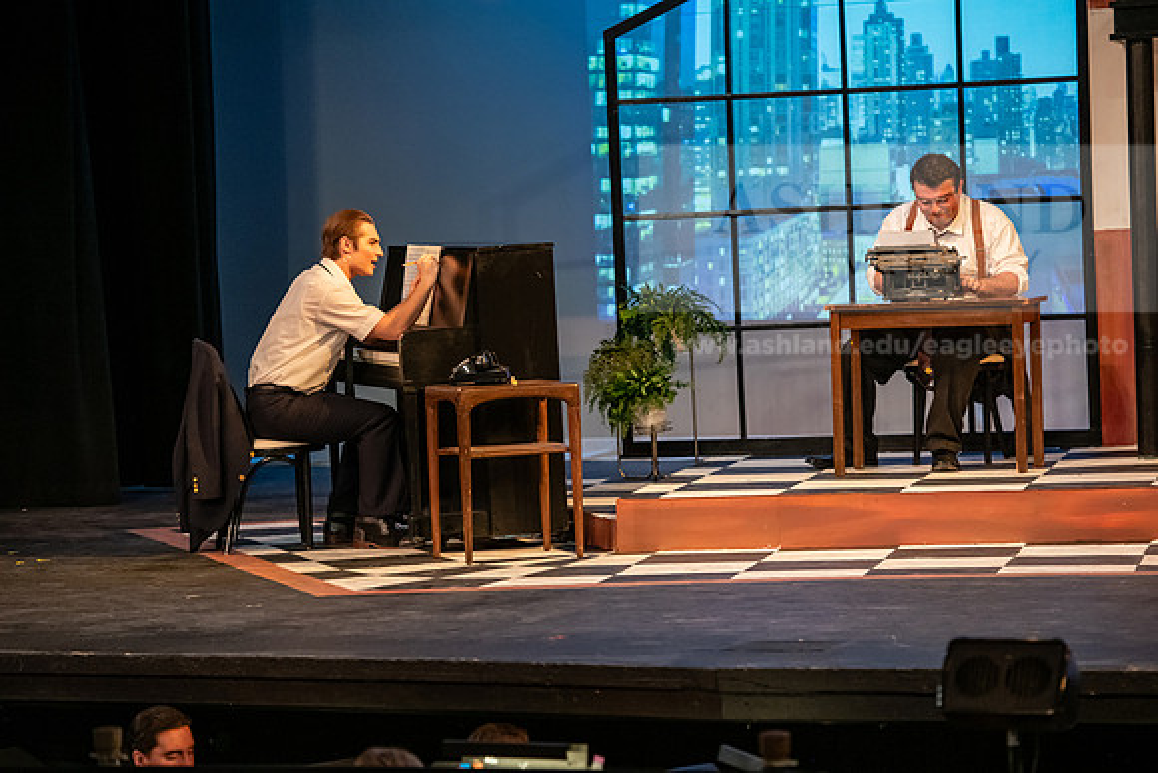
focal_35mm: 140
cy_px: 386
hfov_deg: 14.7
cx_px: 579
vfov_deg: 9.8
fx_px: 4504
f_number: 3.5
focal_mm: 140
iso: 2500
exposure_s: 1/200
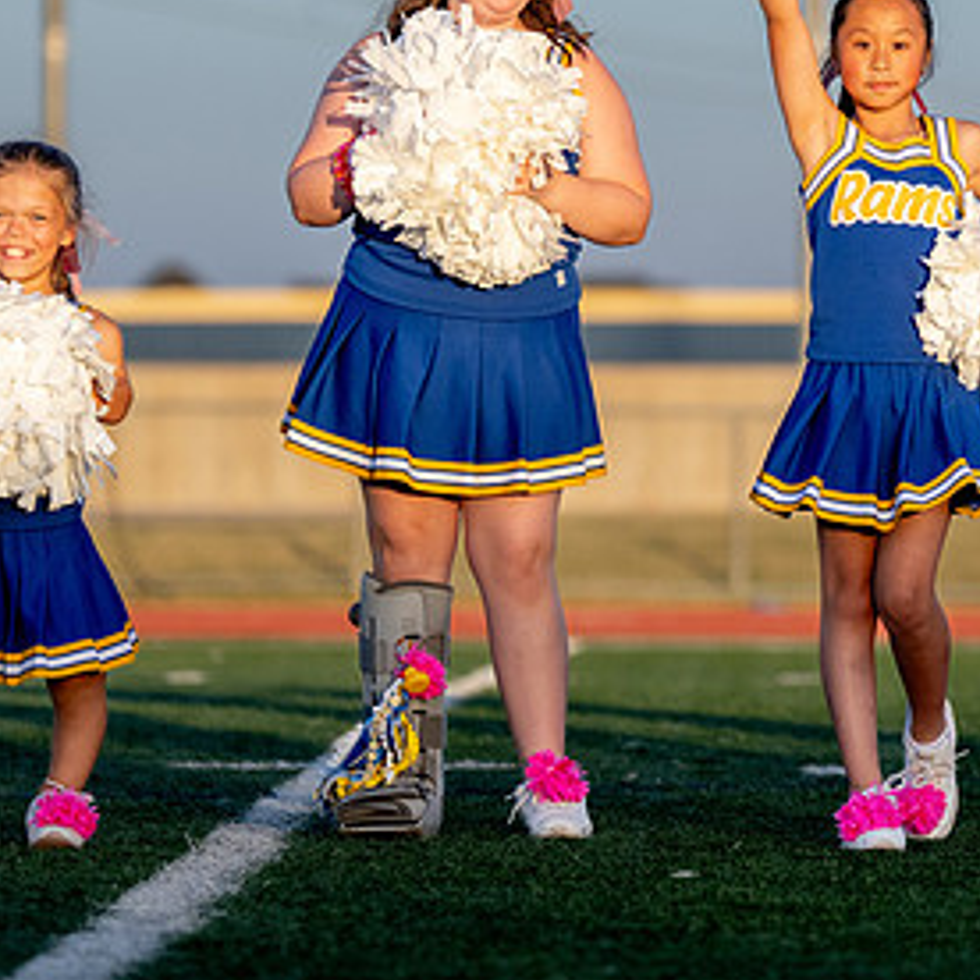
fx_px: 11274
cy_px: 103
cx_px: 868
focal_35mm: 352
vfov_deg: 5.0
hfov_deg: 5.0
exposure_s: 1/3200
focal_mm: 140
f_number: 2.8
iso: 640
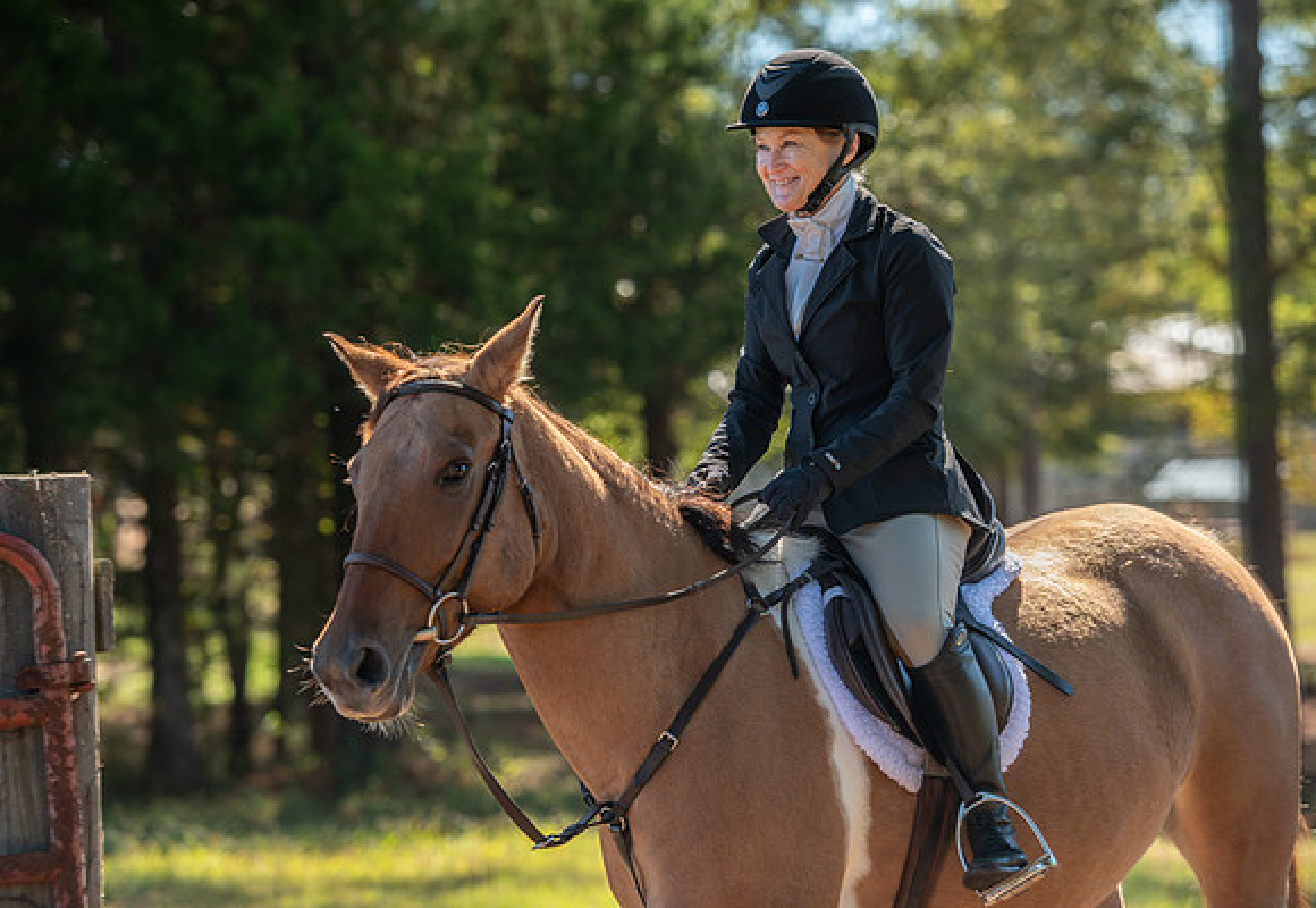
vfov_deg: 10.9
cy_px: 457
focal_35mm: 129
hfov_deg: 15.7
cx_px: 630
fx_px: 4762
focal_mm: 125
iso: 200
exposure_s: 1/320
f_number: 4
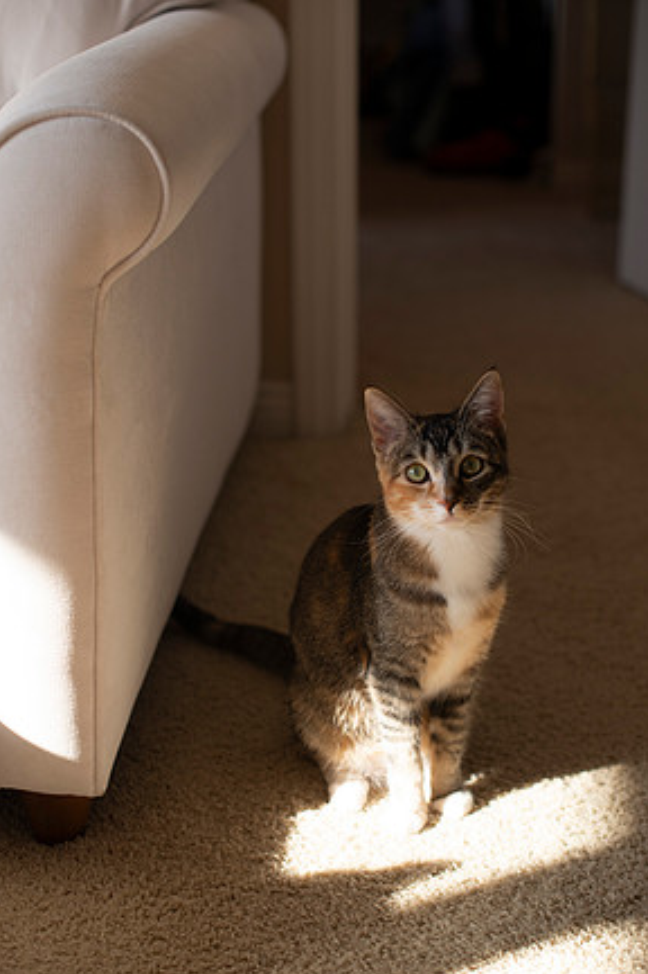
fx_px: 1406
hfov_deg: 26.0
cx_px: 315
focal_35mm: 52
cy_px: 484
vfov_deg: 38.2
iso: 200
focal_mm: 50
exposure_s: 1/320
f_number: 2.8
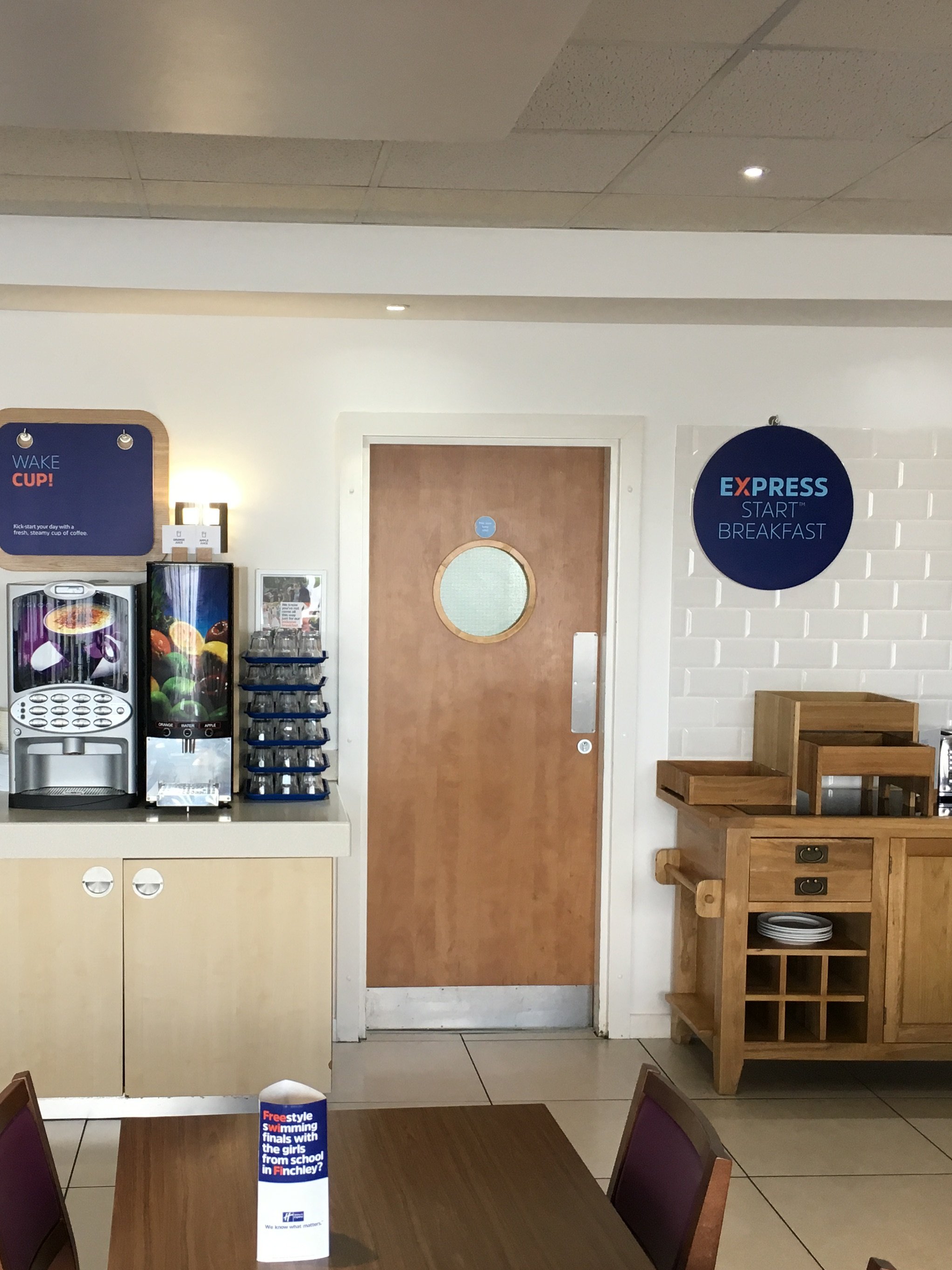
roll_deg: -0.7
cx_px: 366
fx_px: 1577
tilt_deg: -4.2
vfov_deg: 43.8
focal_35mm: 43
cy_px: 690
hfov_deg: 33.5
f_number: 2.2
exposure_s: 1/33
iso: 40
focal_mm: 4.15
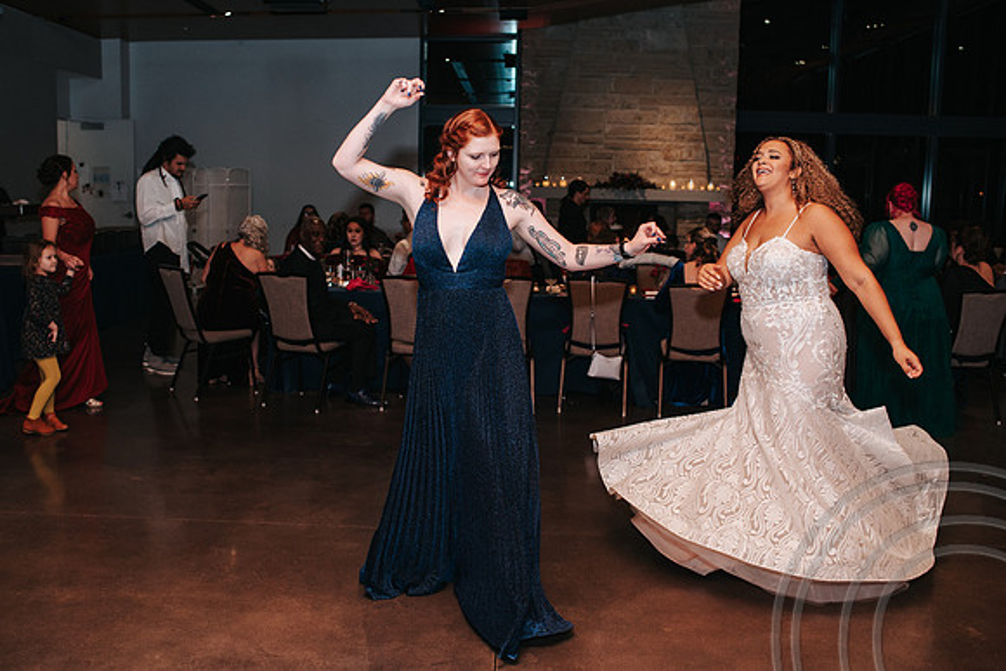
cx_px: 464
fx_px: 1054
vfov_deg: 35.3
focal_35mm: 38
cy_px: 329
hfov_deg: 51.0
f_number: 2.8
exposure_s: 1/200
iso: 1000
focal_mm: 35
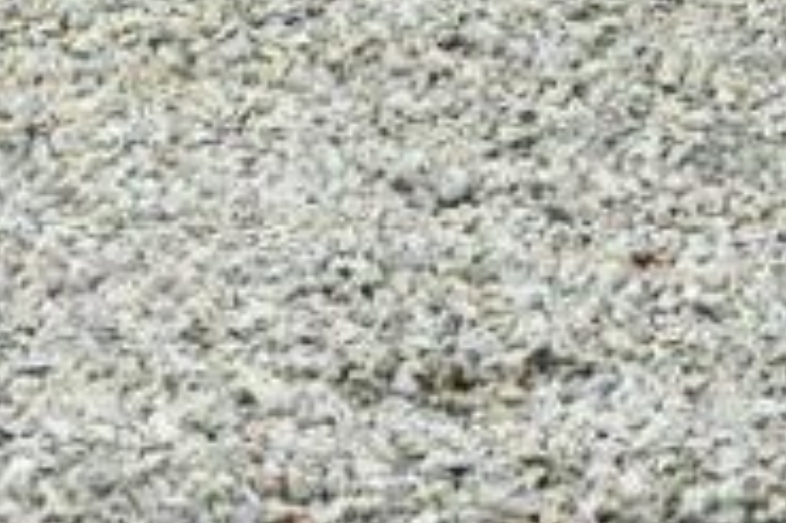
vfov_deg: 4.5
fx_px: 6370
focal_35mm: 292
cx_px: 773
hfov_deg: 7.0
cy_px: -940
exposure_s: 1/160
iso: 800
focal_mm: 30
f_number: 4
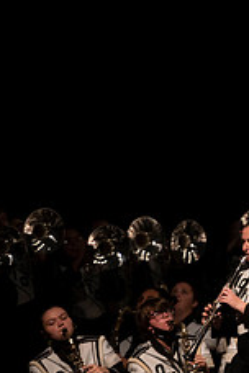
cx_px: 452
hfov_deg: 2.7
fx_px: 5280
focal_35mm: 509
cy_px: 280
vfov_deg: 4.0
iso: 2500
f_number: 2.8
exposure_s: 1/500
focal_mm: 200
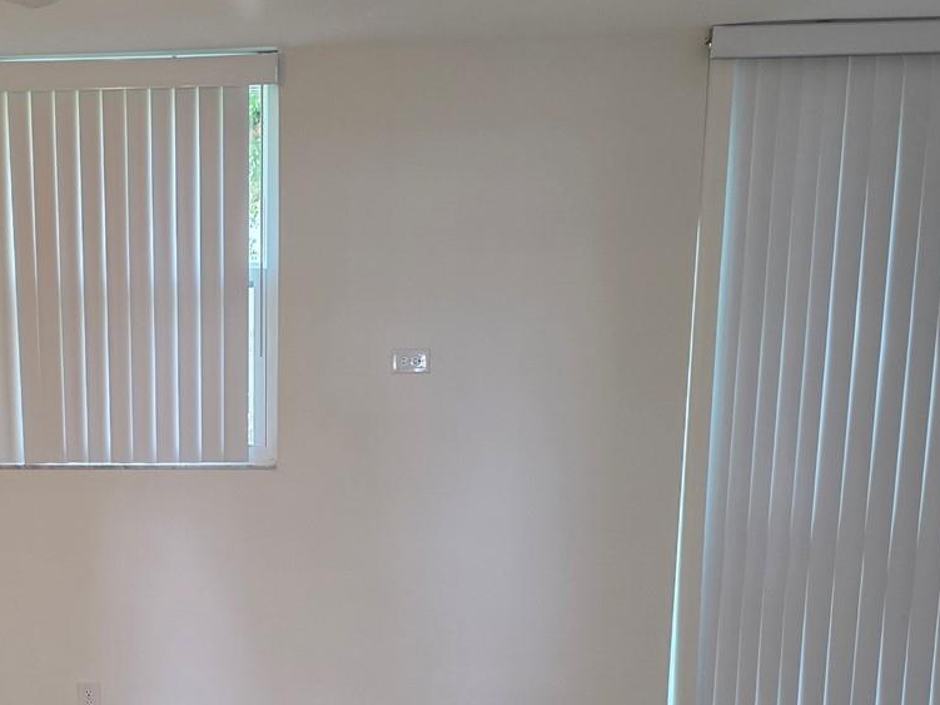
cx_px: 195
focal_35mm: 49
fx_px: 1330
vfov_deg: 28.7
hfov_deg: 37.6
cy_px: 617
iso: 320
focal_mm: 6.3
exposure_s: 1/120
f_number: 1.7
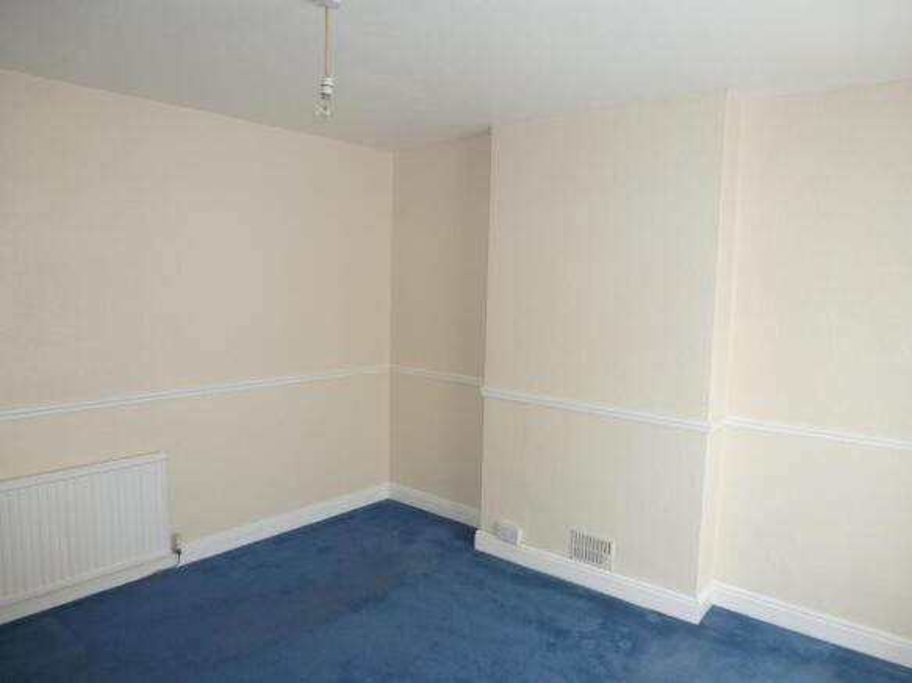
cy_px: 342
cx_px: 456
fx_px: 632
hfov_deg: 71.6
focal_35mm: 24
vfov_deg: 56.8
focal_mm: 4.3
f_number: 3.3
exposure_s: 1/13
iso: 100
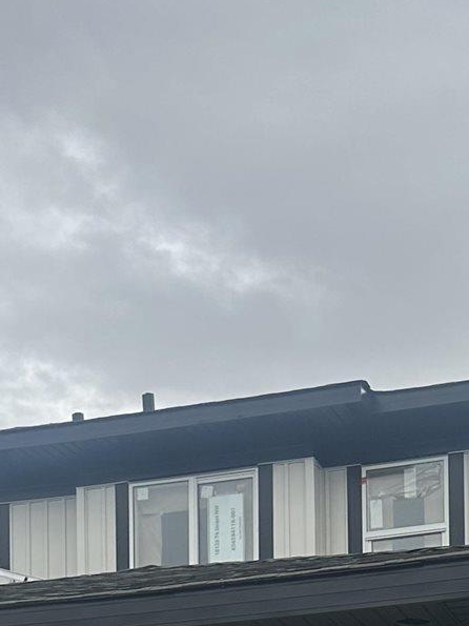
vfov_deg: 18.8
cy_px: 922
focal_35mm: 93
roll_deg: +0.3
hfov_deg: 15.9
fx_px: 1681
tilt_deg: +4.2
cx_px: 269
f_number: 1.78
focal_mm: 6.86
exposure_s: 1/2591
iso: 80
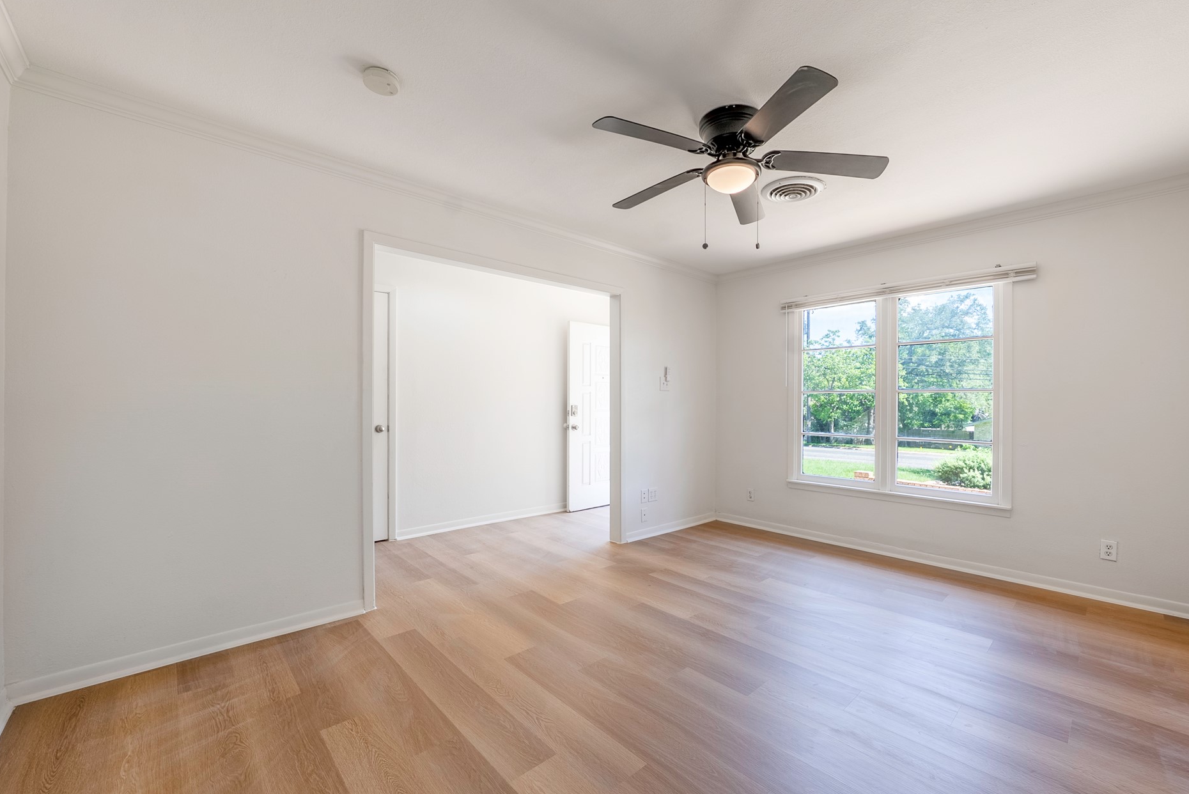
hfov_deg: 104.1
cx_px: 626
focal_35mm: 14
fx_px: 463
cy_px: 404
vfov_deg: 81.3
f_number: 7.1
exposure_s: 1/125
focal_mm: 12
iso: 160
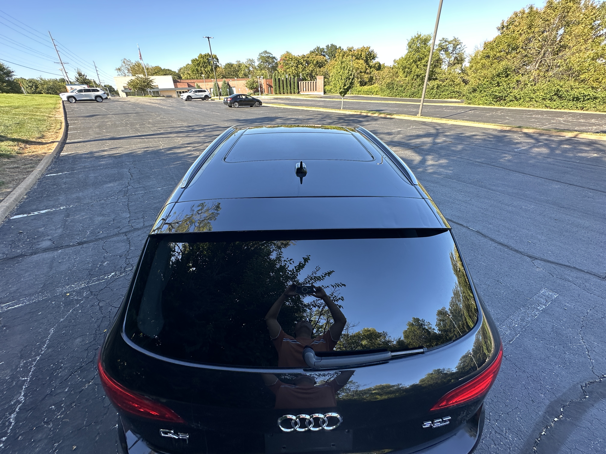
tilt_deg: -30.0
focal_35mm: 14
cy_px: 227
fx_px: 245
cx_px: 303
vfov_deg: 85.7
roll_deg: +2.3
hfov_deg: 102.1
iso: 40
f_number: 2.2
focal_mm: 2.22
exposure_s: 1/141
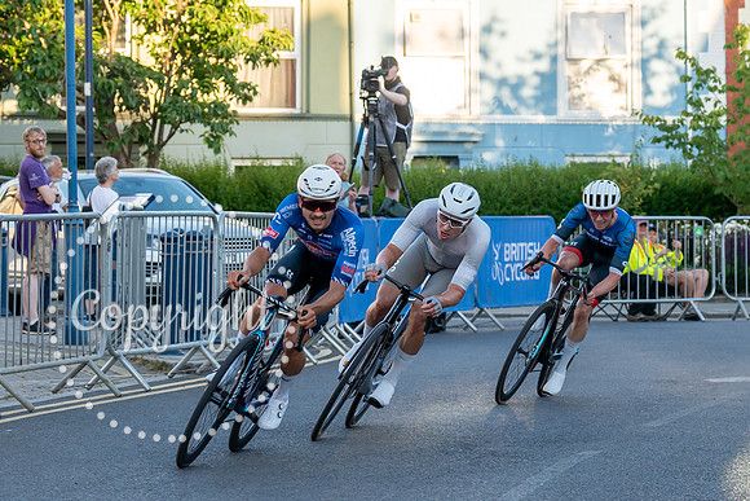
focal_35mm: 172
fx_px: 3587
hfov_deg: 11.9
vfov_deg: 8.0
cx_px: 371
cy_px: 266
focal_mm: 75
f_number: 4.5
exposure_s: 1/500
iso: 320
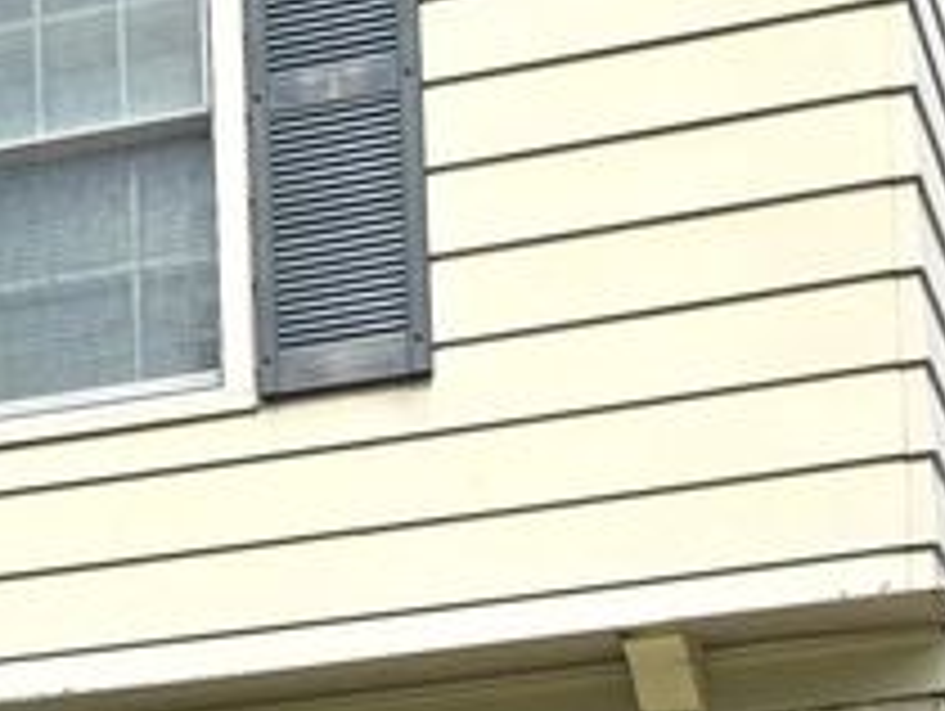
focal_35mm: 112
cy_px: 1112
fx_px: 3061
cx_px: 279
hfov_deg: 17.5
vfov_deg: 12.5
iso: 12
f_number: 1.7
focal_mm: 6.3
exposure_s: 1/944
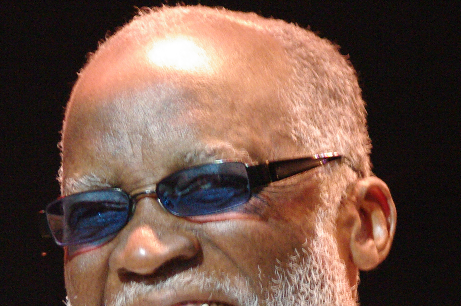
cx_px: 218
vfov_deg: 2.3
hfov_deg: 3.4
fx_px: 7713
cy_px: 319
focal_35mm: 603
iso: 1600
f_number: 5.6
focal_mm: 120
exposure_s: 1/60
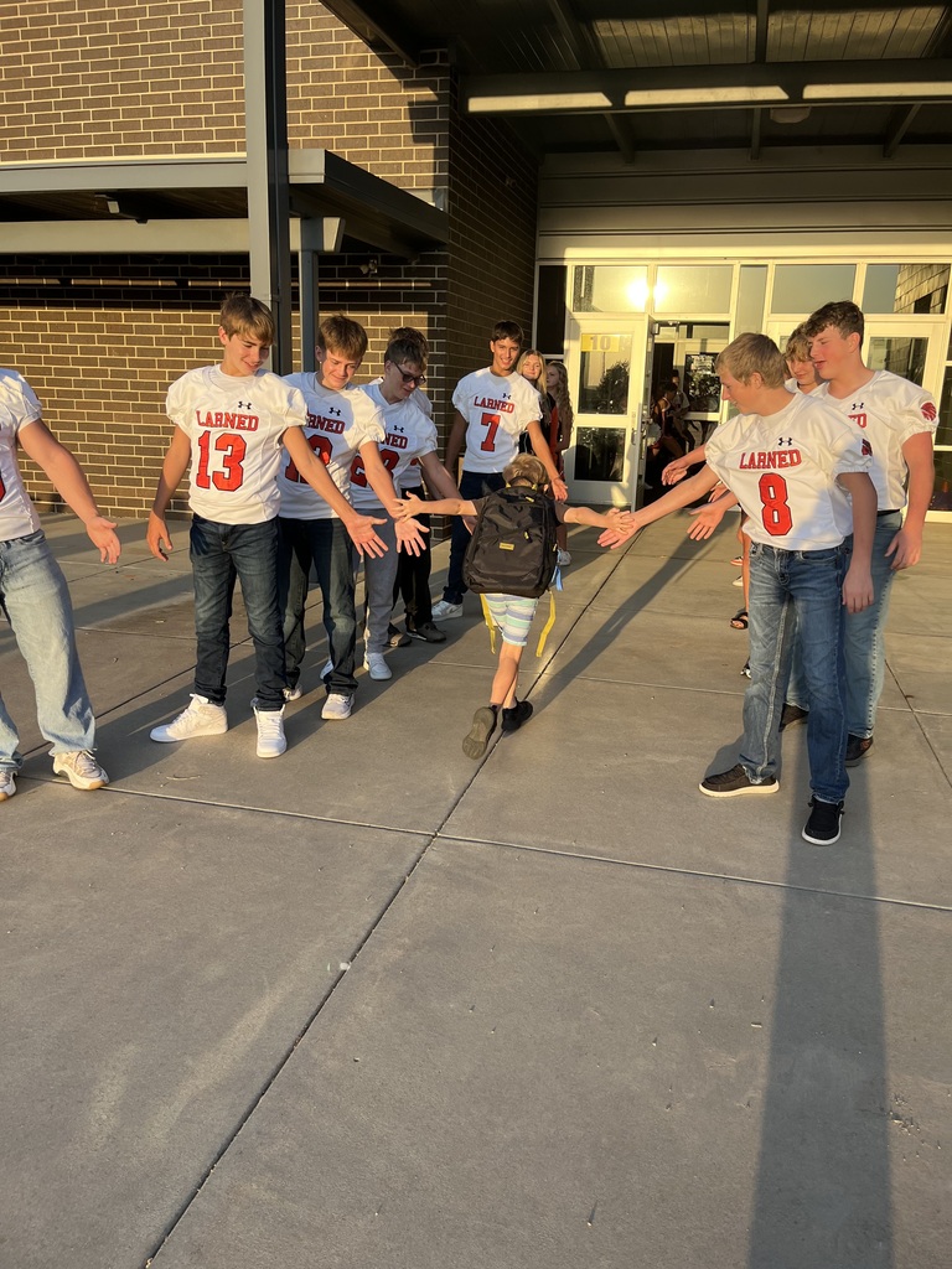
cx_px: 476
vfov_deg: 67.3
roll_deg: +0.2
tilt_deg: -12.0
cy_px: 634
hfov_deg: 53.1
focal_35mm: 26
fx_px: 953
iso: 50
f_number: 1.6
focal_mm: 5.1
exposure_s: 1/718
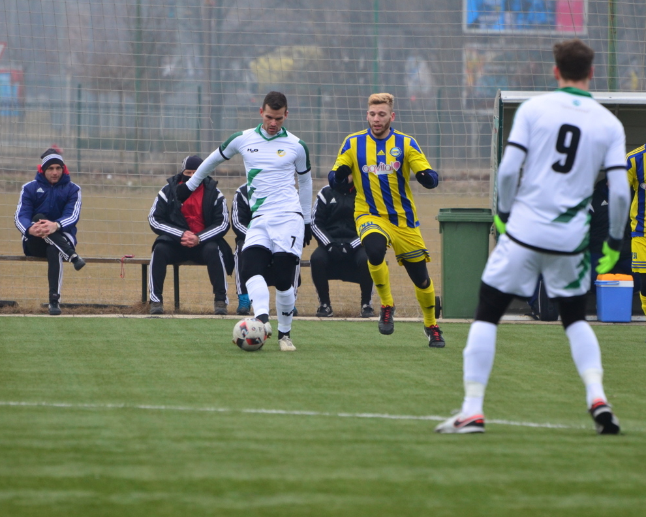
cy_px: 258
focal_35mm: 443
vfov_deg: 3.5
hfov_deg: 4.4
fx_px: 8470
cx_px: 358
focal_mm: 260
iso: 800
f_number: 5.6
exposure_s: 1/1000
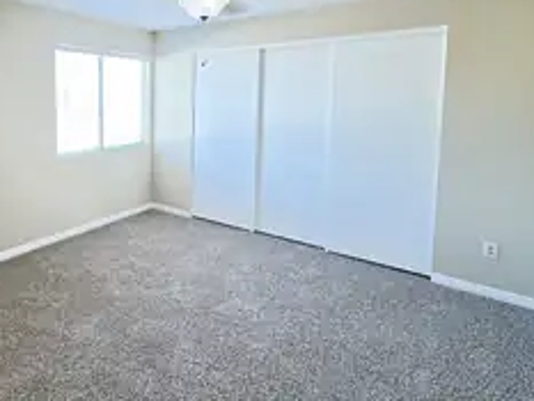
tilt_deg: -6.0
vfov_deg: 55.6
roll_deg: +0.1
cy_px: 131
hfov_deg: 66.7
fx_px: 370
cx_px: 128
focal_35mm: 24
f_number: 2.2
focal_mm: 2.22
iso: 640
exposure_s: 1/60
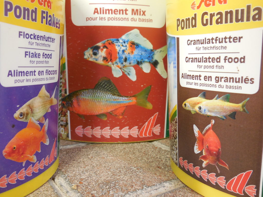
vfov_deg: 41.8
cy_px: 98
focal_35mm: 34
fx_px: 258
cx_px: 132
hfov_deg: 54.0
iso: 125
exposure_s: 1/3
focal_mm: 6.1
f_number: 3.4
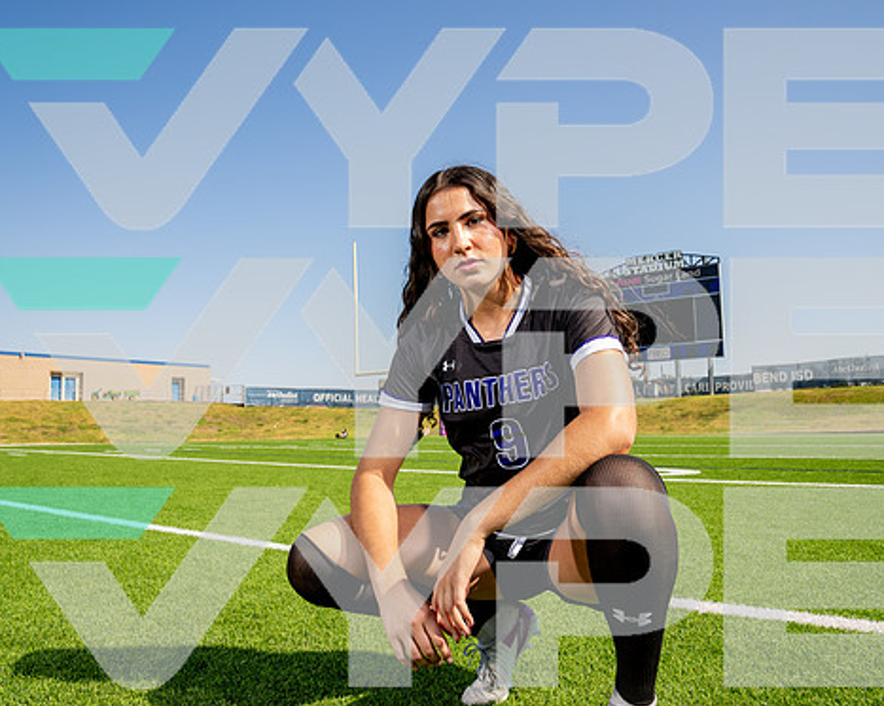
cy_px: 359
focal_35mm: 28
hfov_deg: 62.2
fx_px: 732
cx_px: 466
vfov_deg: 51.5
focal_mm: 24
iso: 50
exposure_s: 1/125
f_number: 7.1
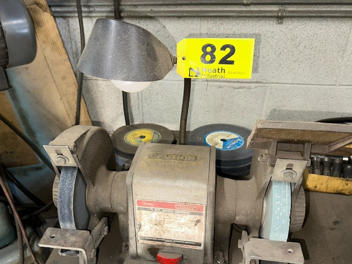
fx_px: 315
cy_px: 159
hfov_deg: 58.3
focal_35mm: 31
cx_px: 161
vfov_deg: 45.2
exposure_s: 1/33
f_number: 1.78
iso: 100
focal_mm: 6.86
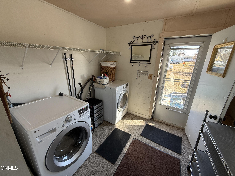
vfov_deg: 85.7
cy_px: 88
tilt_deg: -18.4
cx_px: 118
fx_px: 95
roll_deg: -1.2
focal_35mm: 14
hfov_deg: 102.1
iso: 100
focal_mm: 2.22
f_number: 2.2
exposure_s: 1/120
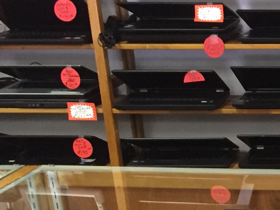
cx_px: 430
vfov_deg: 13.4
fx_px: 849
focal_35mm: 105
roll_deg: +0.5
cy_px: 305
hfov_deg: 16.8
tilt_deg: -22.5
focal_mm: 4.15
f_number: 2.2
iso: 200
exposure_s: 1/30
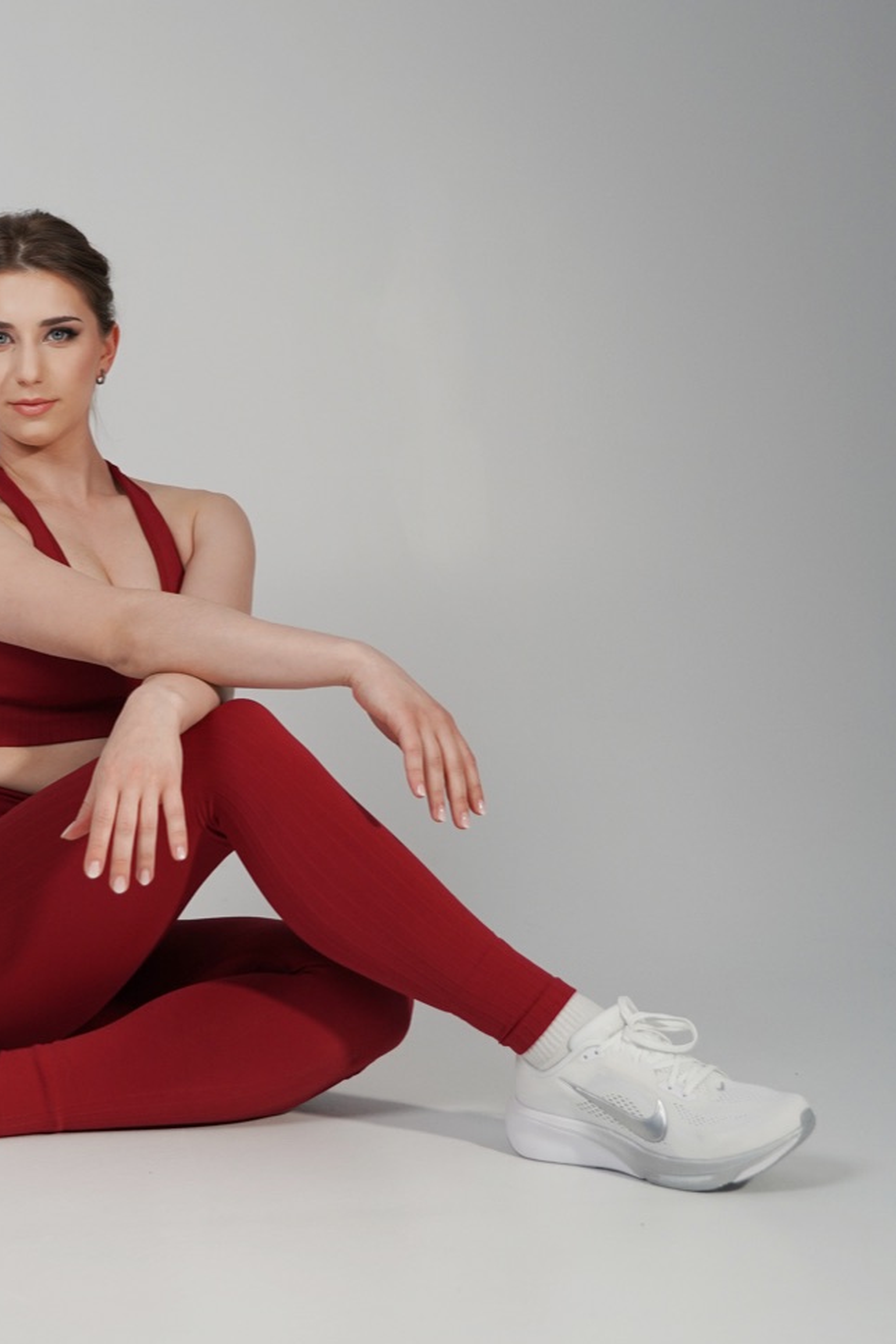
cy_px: 534
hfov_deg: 25.2
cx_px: 200
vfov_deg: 37.4
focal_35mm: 53
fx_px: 1979
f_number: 4
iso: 320
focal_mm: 32
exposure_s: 1/160
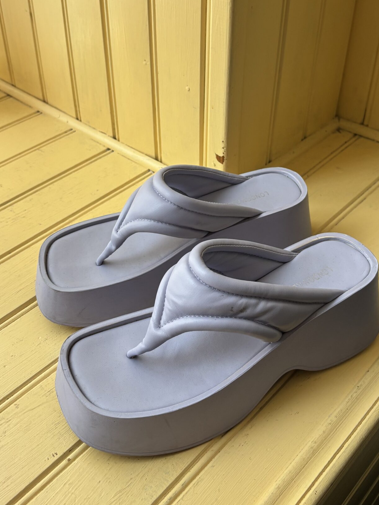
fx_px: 598
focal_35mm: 41
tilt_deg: -34.9
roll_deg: -1.5
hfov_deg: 35.1
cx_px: 199
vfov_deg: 45.1
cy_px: 167
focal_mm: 5.96
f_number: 1.6
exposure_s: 1/121
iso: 125
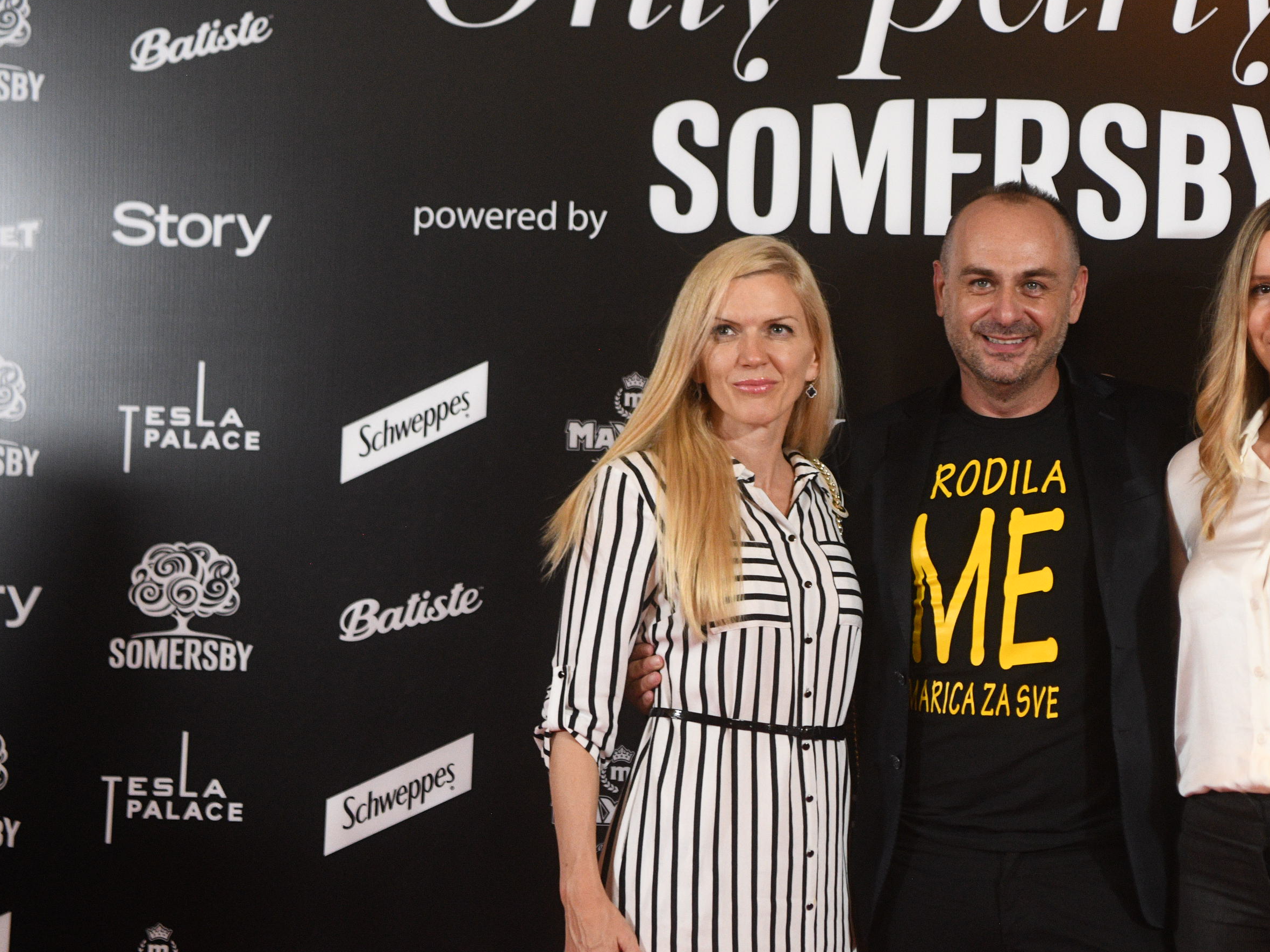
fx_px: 3082
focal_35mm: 84
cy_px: 538
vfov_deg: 17.6
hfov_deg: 23.0
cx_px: 968
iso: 2500
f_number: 3.2
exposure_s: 1/160
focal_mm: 50
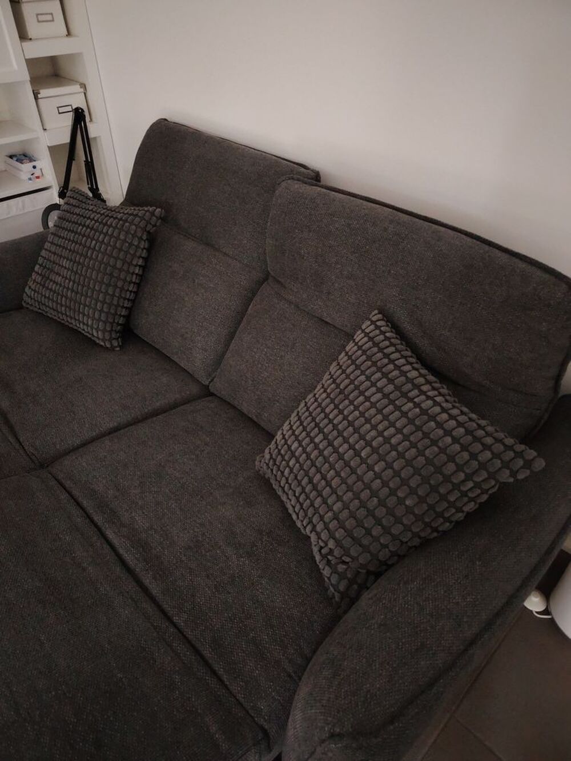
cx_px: 286
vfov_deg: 71.6
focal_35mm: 24
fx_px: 528
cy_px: 380
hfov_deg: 56.8
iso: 2728
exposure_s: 1/25
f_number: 1.75
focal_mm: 5.25
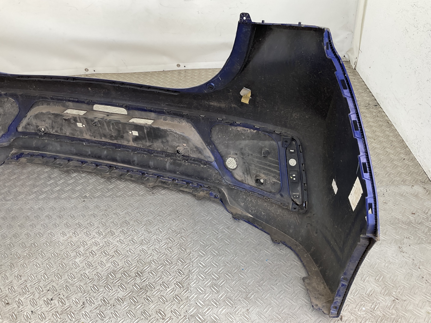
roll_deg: +1.8
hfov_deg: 61.7
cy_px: 162
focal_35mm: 29
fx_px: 361
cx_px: 216
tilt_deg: -37.8
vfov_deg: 48.2
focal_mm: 3
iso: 40
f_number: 1.8
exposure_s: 1/120
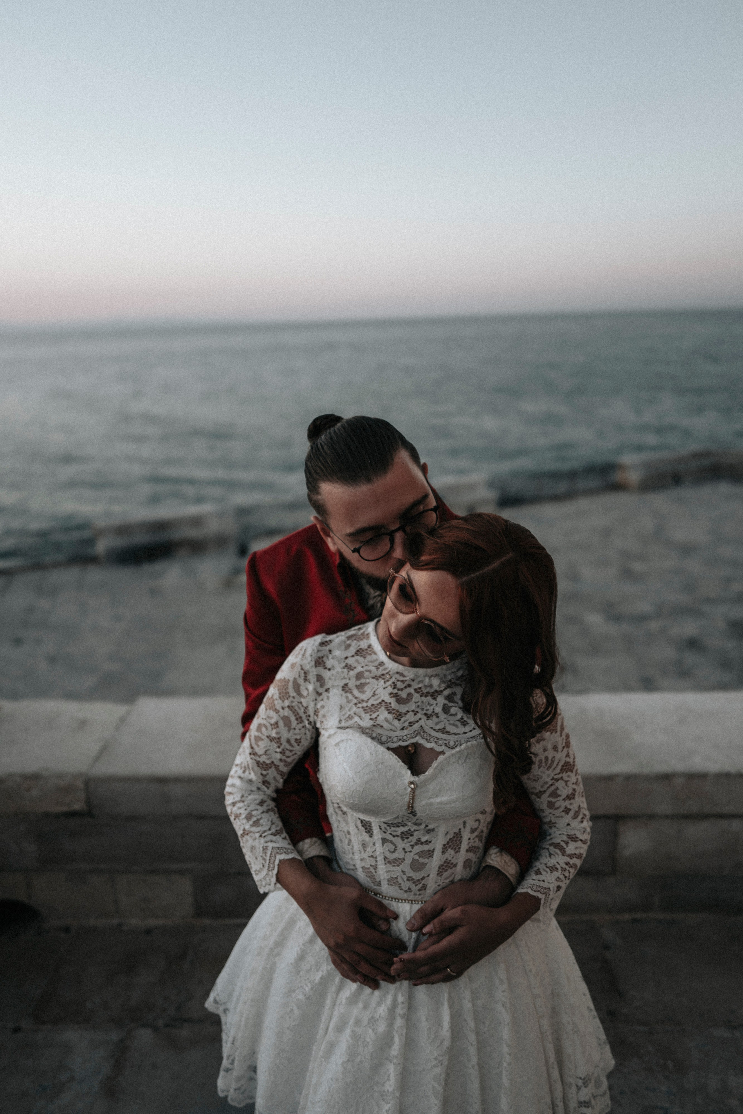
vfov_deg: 65.5
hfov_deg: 46.4
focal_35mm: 28
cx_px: 372
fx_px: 867
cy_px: 557
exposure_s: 1/320
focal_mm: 28
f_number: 1.7
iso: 100
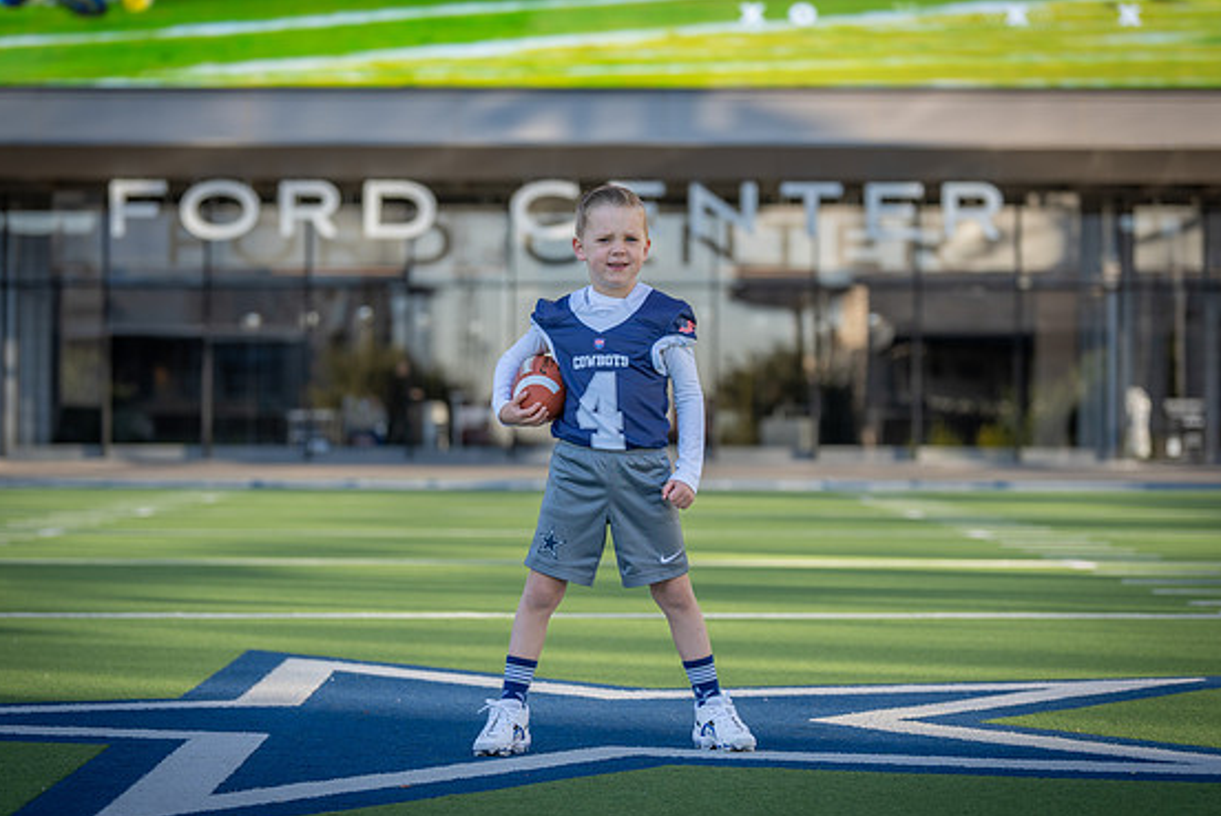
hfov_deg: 20.0
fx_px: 3462
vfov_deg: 13.4
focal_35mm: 102
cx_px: 595
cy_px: 423
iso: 100
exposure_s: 1/500
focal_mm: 93
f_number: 2.8
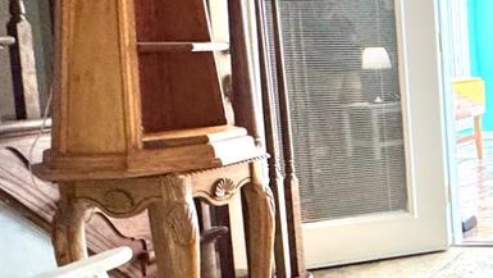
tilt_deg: -5.4
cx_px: 739
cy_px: 110
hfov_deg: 26.5
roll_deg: +1.7
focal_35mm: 57
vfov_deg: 21.1
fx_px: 745
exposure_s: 1/60
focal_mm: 2.22
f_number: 2.2
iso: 250
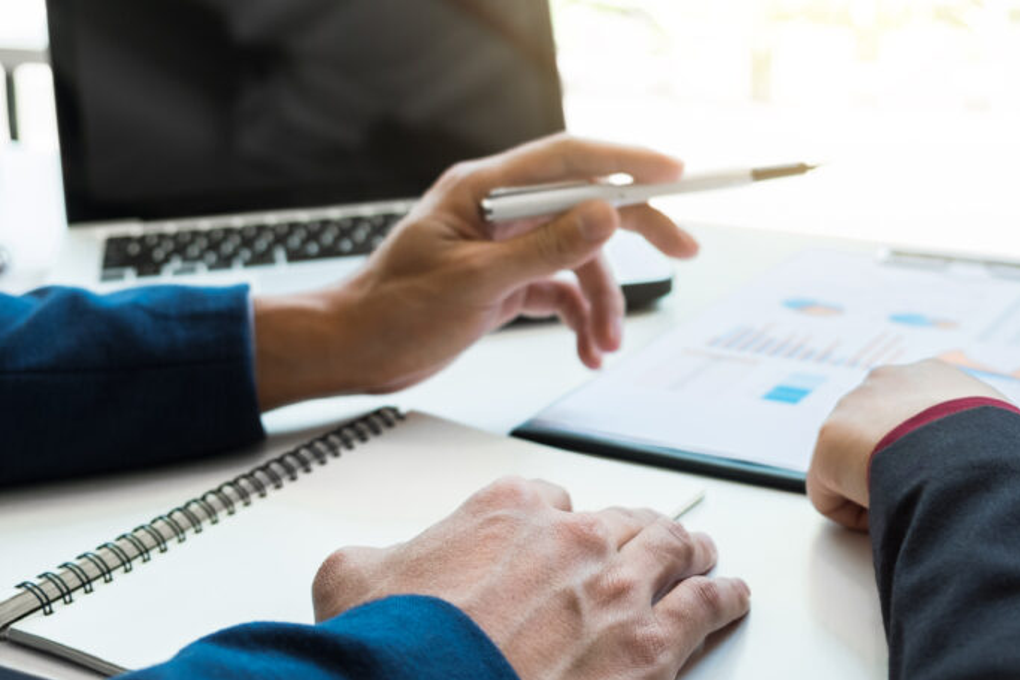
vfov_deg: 25.0
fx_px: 1530
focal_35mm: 54
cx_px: 705
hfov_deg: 36.4
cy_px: 307
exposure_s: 1/125
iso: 320
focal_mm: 24.3
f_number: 3.2
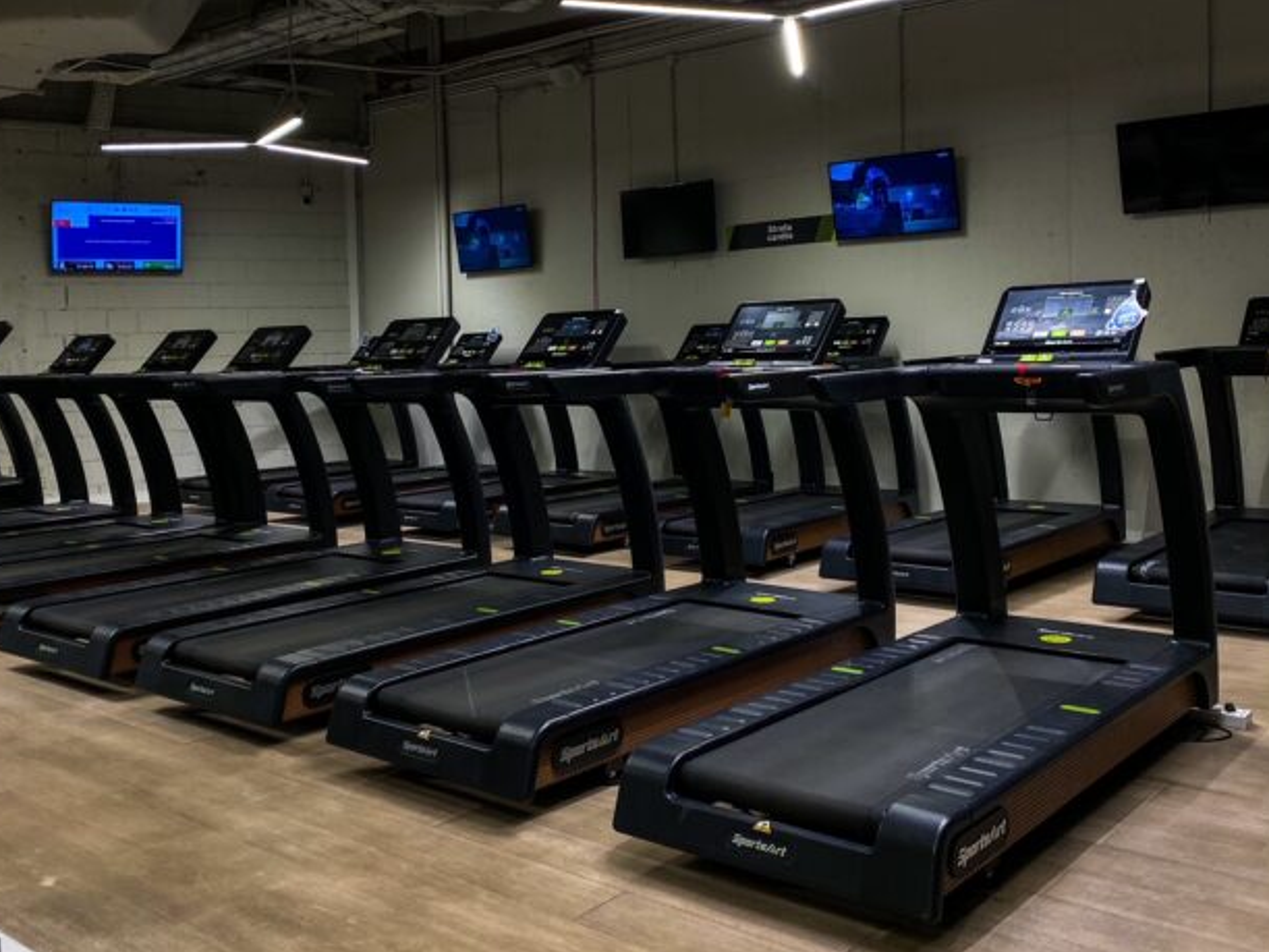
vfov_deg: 41.6
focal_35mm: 34
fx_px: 1246
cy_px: 386
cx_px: 632
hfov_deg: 54.0
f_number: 1.8
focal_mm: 4.25
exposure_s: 1/120
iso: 80
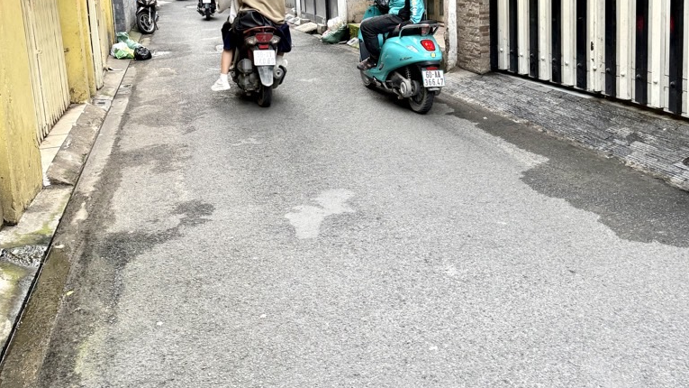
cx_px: 345
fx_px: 639
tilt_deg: -8.0
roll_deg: +2.0
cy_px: 53
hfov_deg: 56.6
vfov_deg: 32.3
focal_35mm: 35
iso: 160
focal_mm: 6.76
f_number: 1.78
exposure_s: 1/243
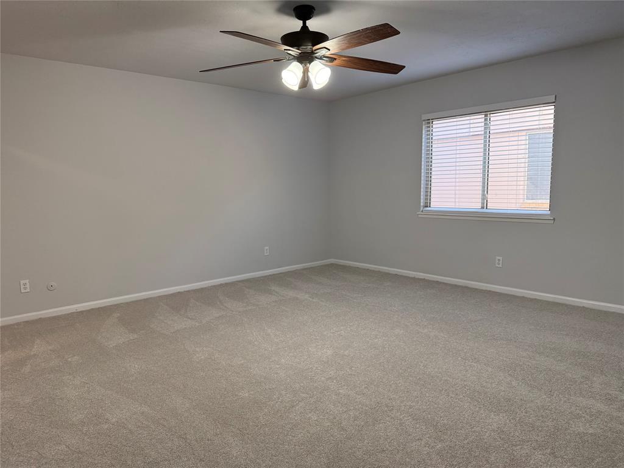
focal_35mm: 24
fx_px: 433
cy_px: 234
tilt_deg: -7.1
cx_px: 312
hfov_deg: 71.6
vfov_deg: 56.8
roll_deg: +1.9
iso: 250
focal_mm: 6.76
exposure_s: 1/120
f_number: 1.78
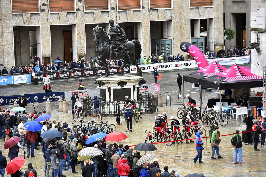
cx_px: 133
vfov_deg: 11.4
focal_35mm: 120
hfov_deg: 17.1
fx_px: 886
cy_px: 88
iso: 3600
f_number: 5.6
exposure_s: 1/1600
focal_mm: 120
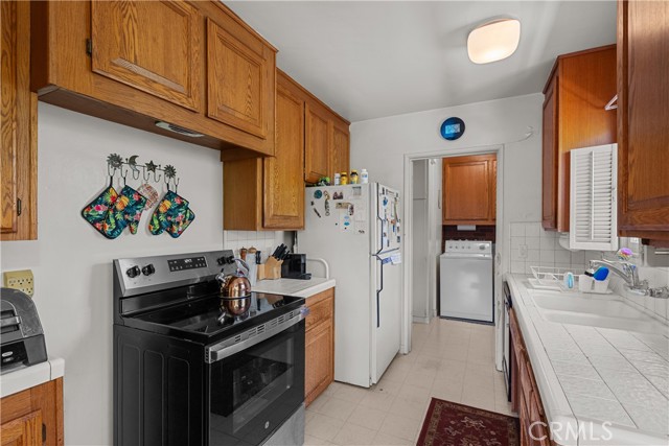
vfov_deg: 73.8
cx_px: 334
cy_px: 223
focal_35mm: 16
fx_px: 297
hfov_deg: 96.7
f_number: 9
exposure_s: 1/2.5
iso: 250
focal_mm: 16
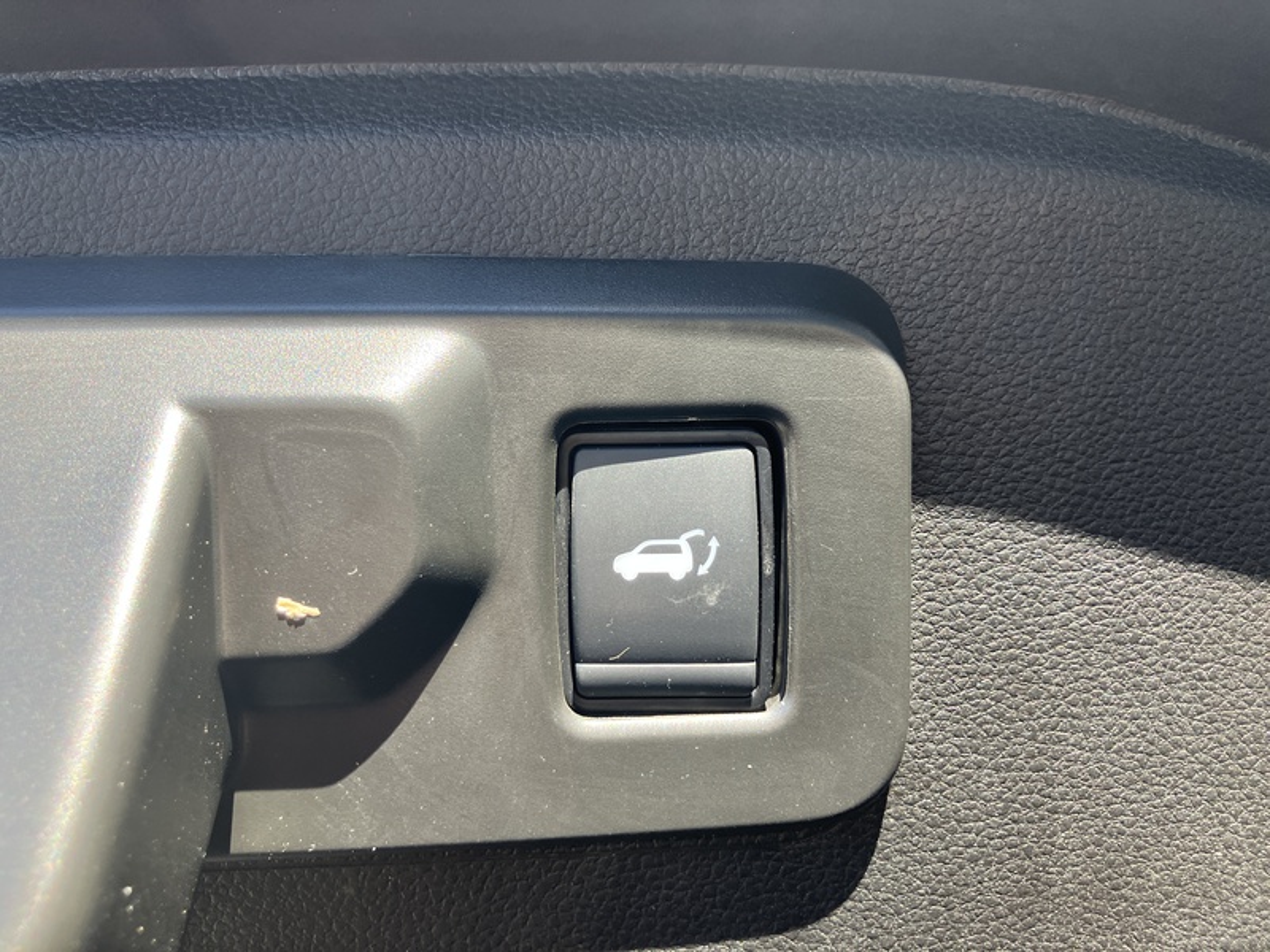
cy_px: 476
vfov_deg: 49.7
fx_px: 1027
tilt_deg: +11.5
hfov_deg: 63.4
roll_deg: +2.5
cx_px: 635
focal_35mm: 28
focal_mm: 3.99
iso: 40
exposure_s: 1/165
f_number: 1.8
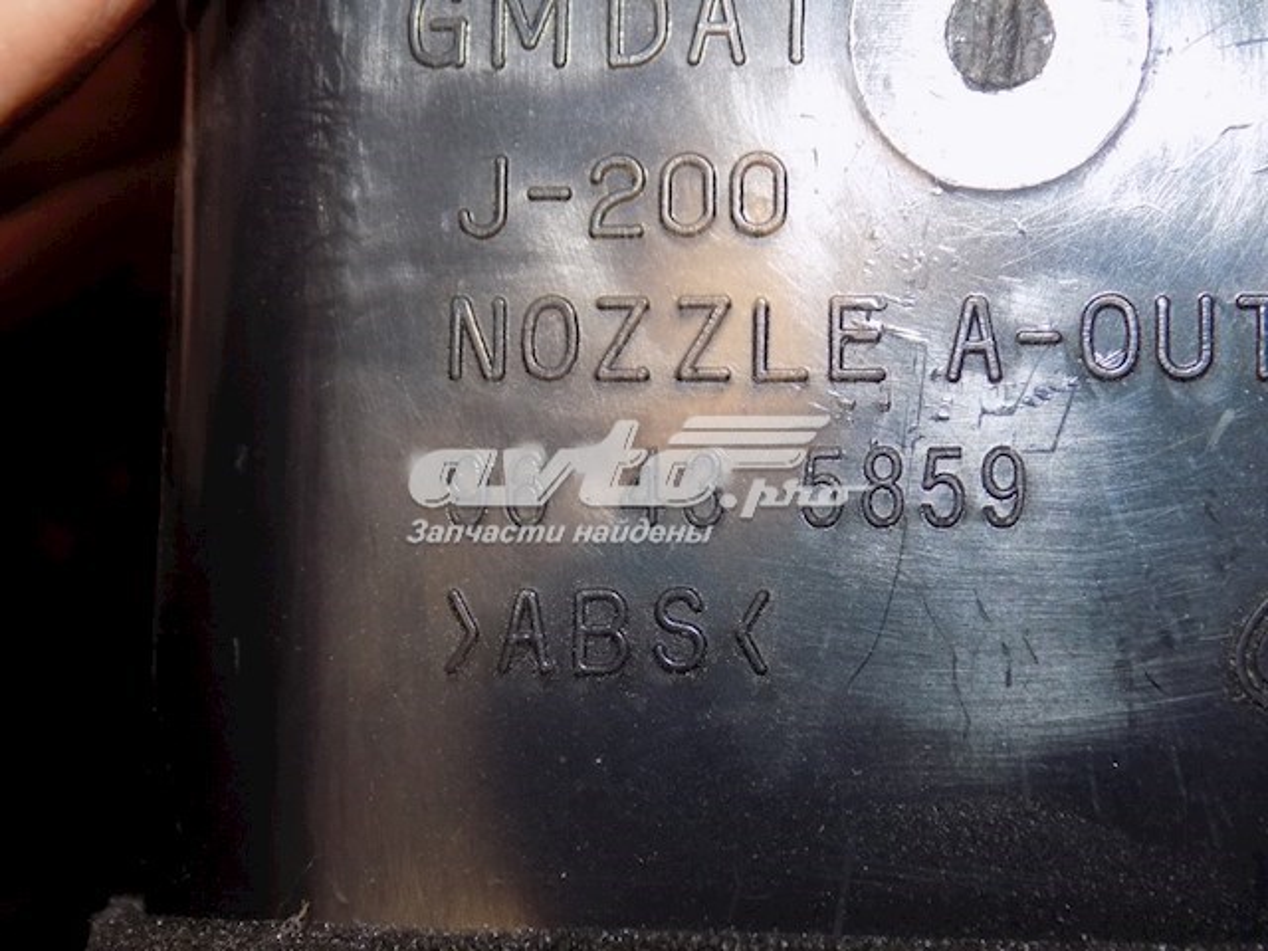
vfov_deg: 18.9
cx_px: 634
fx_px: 2857
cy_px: 476
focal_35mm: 78
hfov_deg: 25.0
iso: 200
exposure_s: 1/30
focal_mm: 13.9
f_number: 4.3
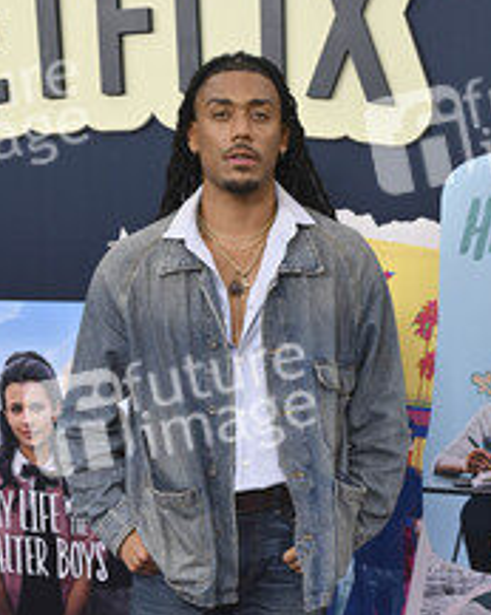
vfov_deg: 28.5
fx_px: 1165
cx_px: 253
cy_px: 553
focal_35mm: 64
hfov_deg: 23.8
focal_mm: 37
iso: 800
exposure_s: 1/250
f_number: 5.6
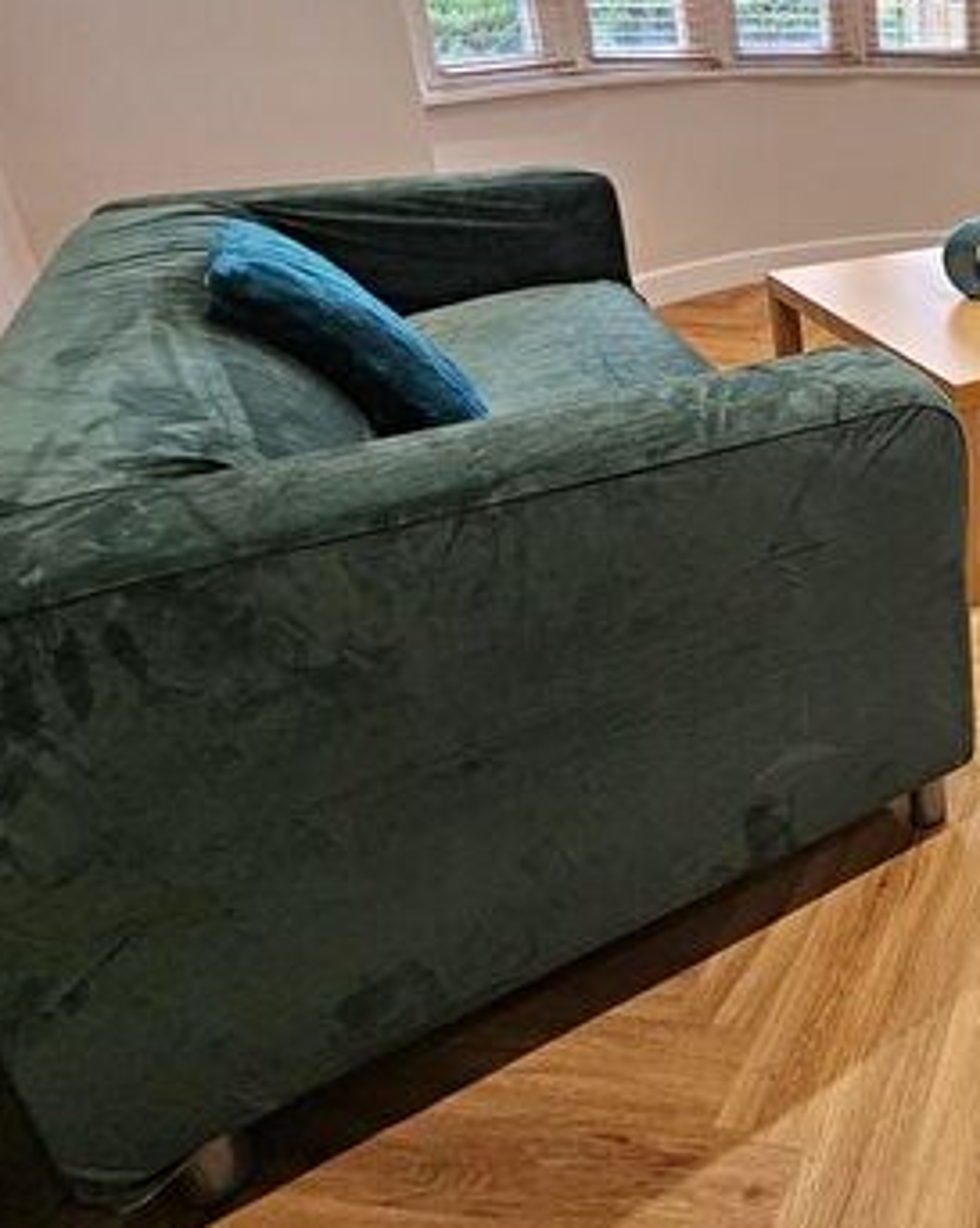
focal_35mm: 26
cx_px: 1174
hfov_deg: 39.6
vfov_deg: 62.8
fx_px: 944
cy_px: 329
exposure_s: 1/50
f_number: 2.2
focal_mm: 2.2
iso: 200
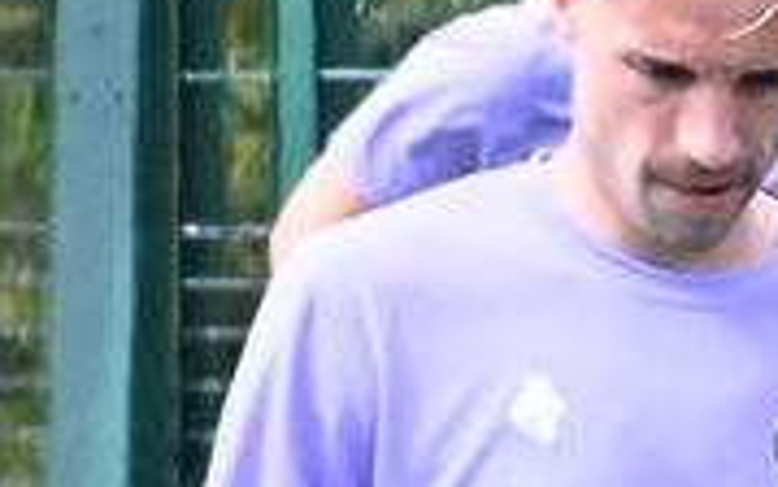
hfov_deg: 1.0
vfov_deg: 0.6
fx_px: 44922
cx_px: 2186
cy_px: 1117
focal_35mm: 2118
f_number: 18
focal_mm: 310
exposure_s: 1/5000
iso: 16000
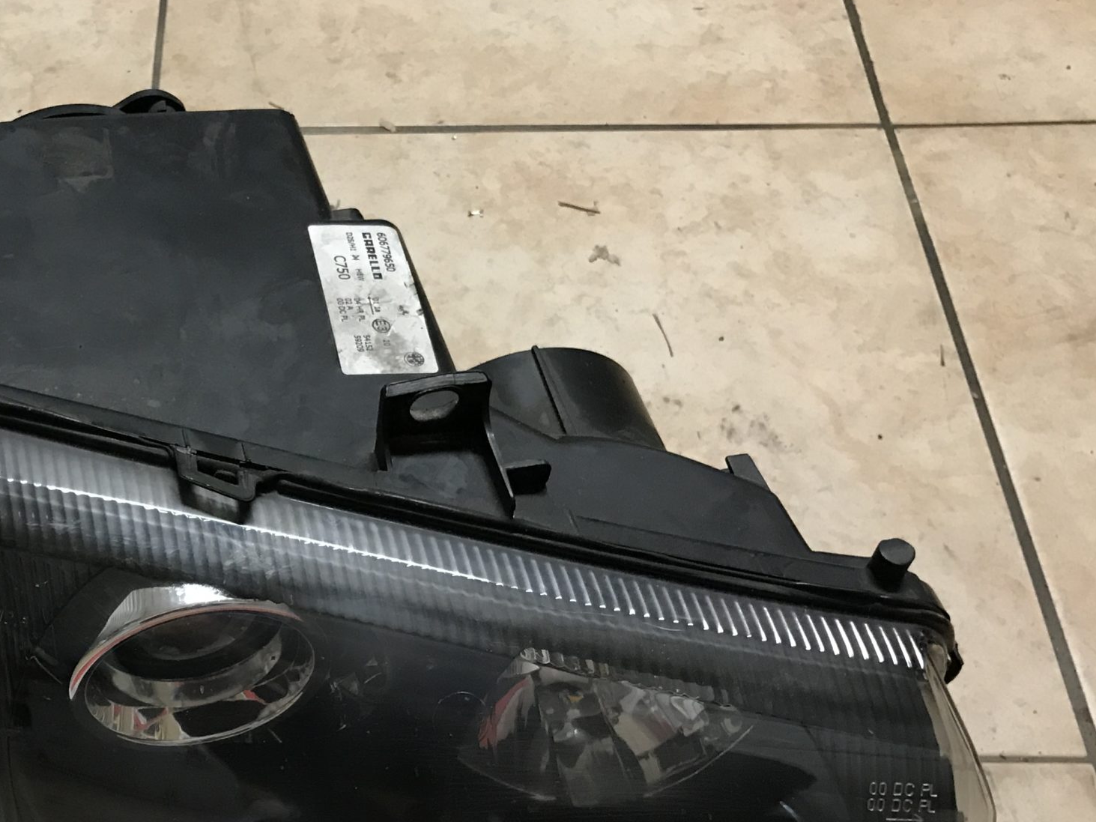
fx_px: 1551
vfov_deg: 29.1
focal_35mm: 49
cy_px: 642
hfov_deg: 37.7
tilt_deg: -54.4
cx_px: 246
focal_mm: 3.99
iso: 80
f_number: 1.8
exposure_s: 1/17
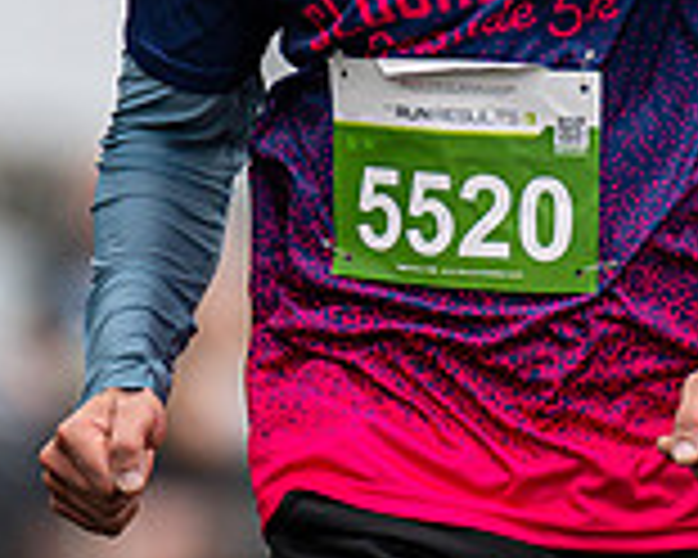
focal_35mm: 1575
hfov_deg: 1.2
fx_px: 32537
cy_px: -256
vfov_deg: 1.0
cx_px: 536
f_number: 2.8
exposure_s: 1/1600
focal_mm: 300
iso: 320
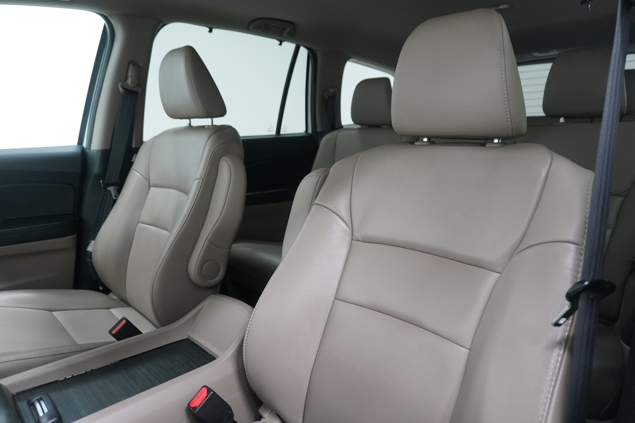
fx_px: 423
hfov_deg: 73.7
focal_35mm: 24
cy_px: 212
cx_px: 318
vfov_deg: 53.2
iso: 1600
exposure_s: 1/160
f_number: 3.5
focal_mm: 16
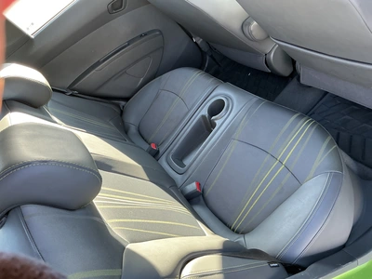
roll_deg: +42.4
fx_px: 301
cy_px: 140
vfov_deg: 49.7
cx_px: 186
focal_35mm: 28
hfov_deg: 63.4
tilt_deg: -38.5
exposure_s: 1/103
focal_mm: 3
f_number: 1.8
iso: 64
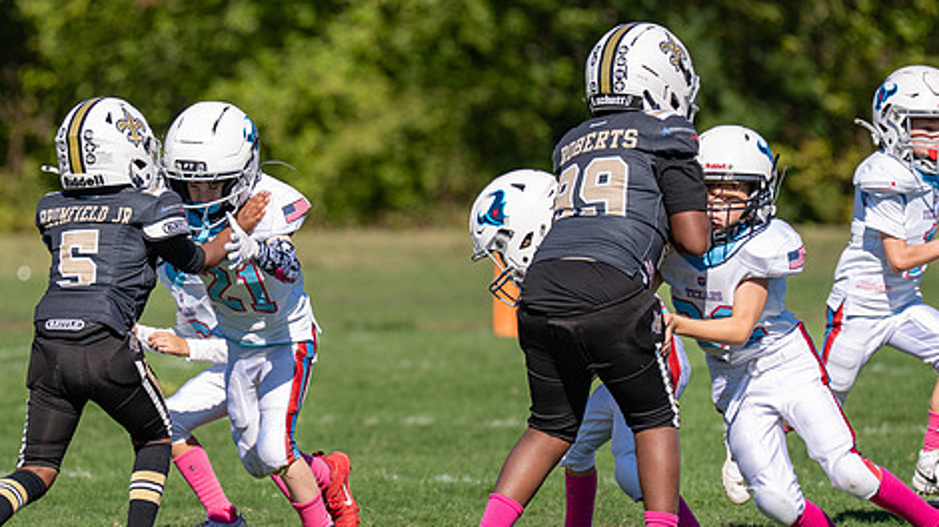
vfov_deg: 2.8
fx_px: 10777
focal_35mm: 433
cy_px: 325
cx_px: 295
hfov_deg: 5.0
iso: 100
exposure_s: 1/2500
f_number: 2.8
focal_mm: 200
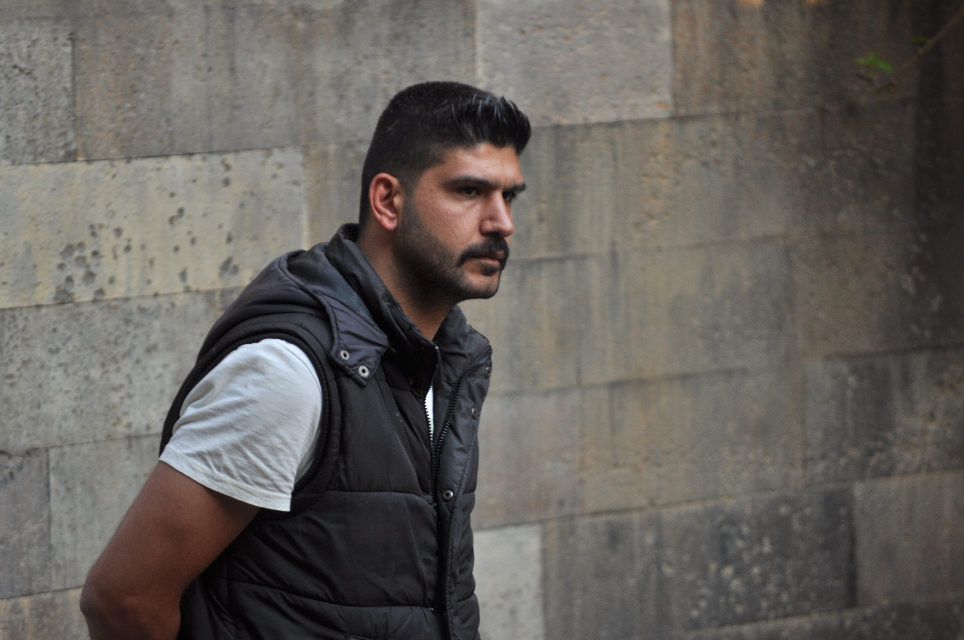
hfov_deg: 7.9
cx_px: 482
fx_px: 7021
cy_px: 320
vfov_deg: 5.2
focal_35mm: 262
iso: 200
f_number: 6.7
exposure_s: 1/125
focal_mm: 175
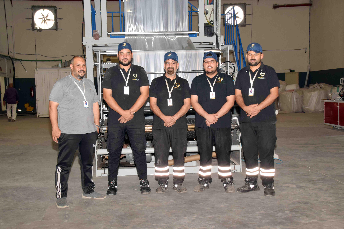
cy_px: 115
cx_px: 171
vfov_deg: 27.5
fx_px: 468
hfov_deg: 40.3
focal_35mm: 49
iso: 500
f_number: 7.1
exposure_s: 1/125
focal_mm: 32
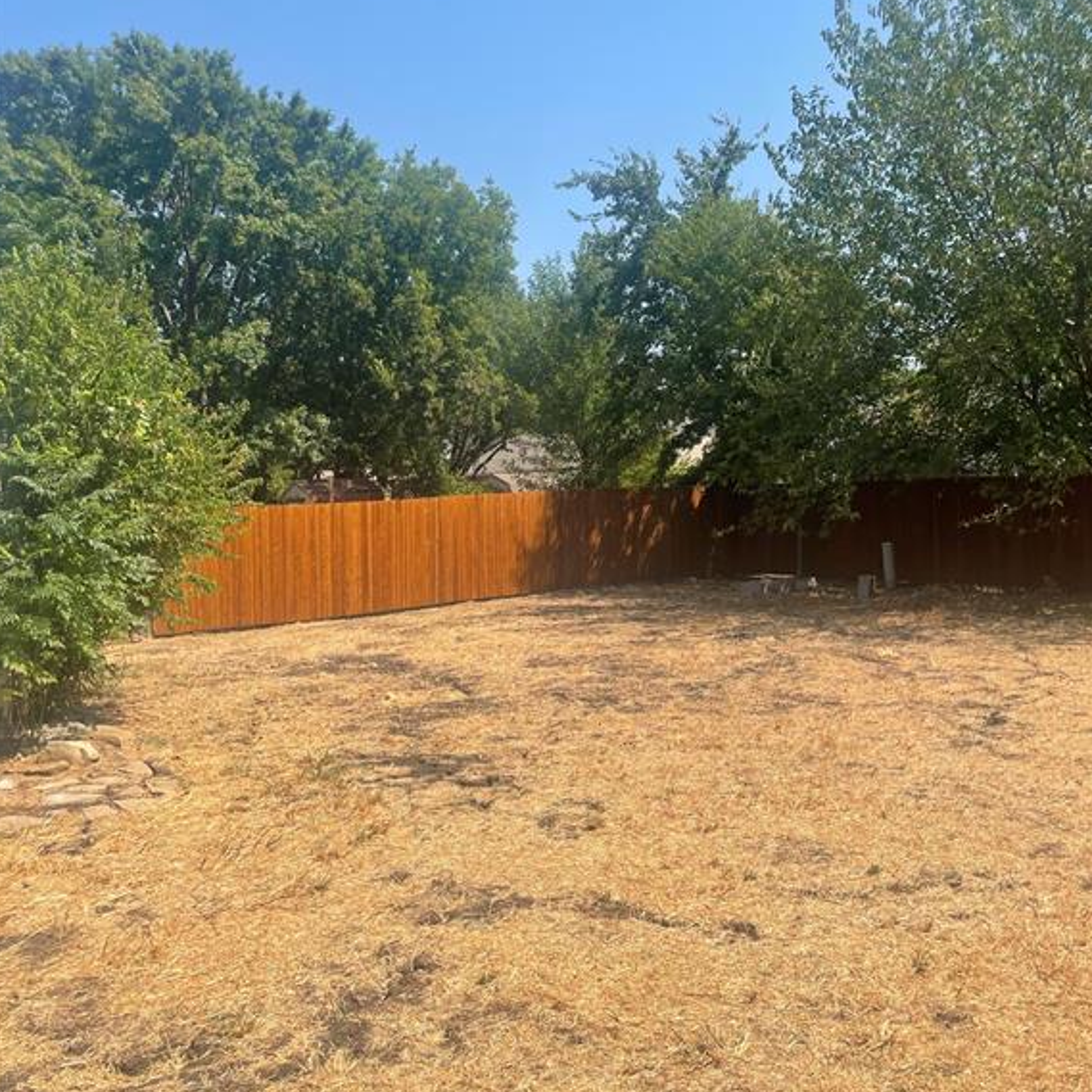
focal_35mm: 31
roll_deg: +1.9
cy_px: 522
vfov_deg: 52.5
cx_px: 543
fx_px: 1106
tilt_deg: +1.1
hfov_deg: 52.5
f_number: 1.6
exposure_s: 1/3205
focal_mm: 4.2
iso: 32
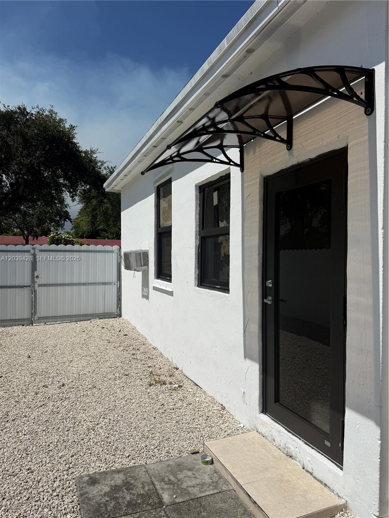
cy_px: 259
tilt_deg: +0.7
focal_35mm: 24
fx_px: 360
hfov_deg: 56.8
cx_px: 194
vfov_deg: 71.6
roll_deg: -0.6
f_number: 1.78
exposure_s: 1/14286
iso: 64
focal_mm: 6.76
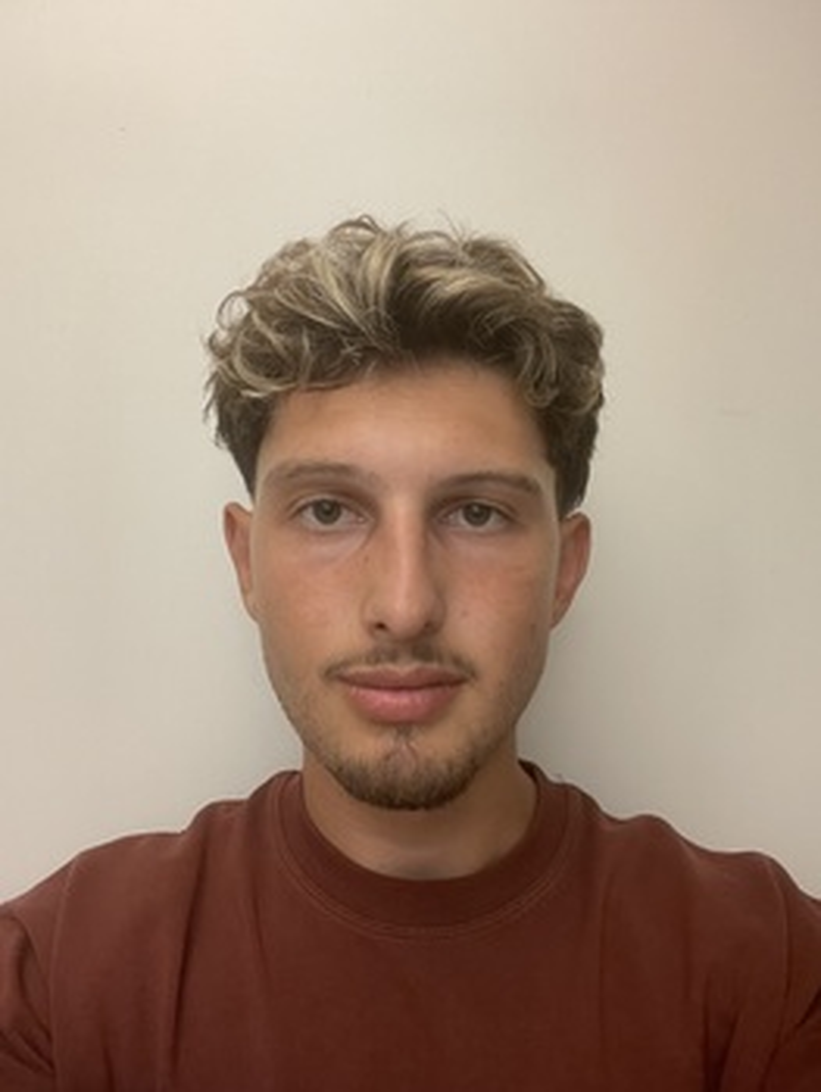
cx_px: 410
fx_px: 948
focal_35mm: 30
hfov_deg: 46.8
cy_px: 546
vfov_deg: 59.9
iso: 320
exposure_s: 1/25
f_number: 2.2
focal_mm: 2.71
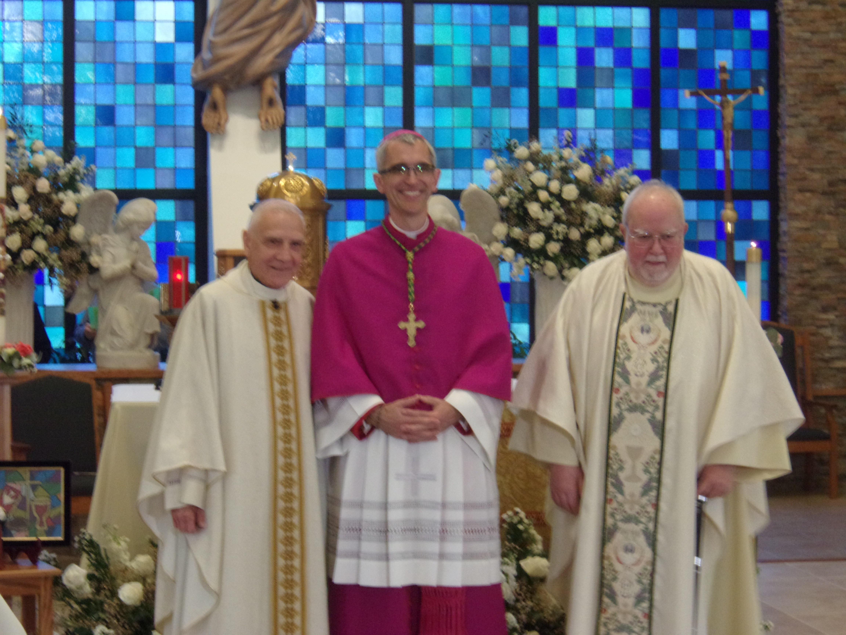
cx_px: 423
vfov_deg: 17.0
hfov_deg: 22.5
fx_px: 2126
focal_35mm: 87
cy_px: 318
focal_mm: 15.6
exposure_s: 1/19
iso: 400
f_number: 5.6
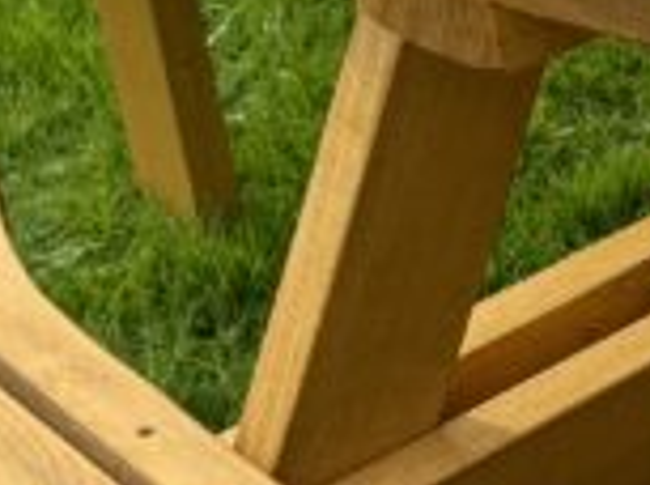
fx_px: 3016
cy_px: 285
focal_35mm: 161
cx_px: 1117
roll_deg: +1.7
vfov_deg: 9.2
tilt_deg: -37.0
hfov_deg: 11.5
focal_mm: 6.86
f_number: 1.78
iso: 80
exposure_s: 1/1285
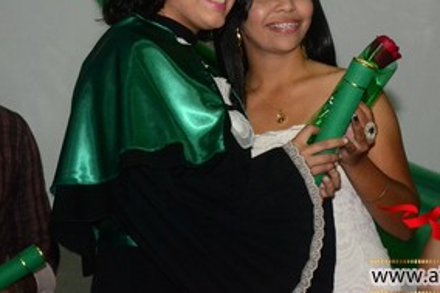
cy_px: 70
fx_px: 2907
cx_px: 240
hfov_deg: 8.7
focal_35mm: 238
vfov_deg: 5.8
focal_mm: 100
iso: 3200
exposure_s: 1/80
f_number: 5.6
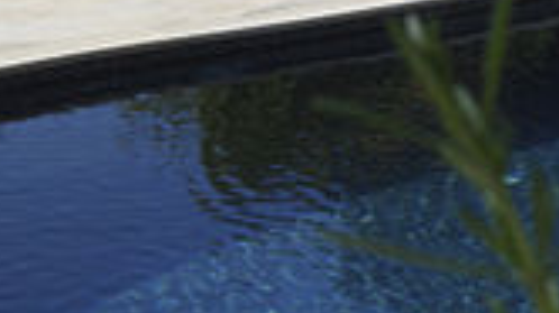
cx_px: 519
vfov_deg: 8.3
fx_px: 2147
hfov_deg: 14.7
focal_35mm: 145
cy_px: 25
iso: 100
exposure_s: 1/640
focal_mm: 16.99
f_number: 5.6
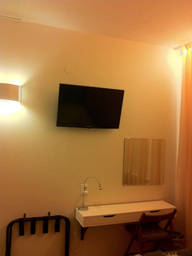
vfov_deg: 52.7
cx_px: 96
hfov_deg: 40.6
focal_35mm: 35
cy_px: 128
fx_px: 260
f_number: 2.8
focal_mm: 3.85
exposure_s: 1/17
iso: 80
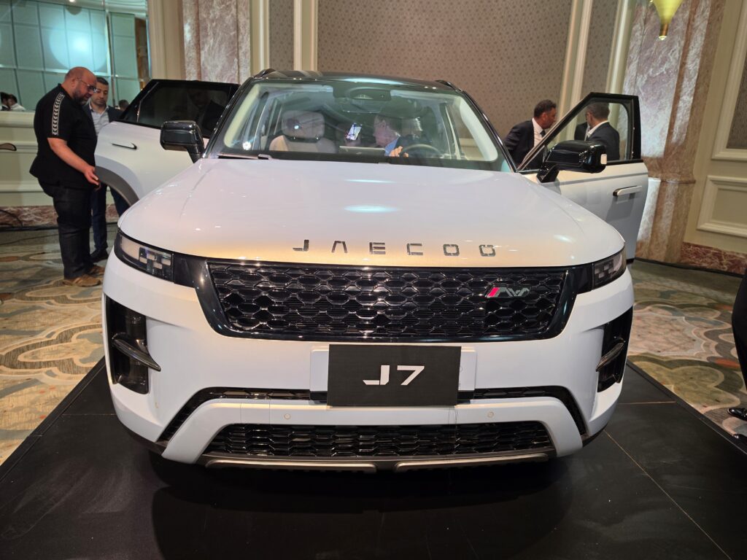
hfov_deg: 73.9
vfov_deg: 58.9
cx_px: 374
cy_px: 280
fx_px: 496
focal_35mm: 23
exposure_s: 1/100
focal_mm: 6.5
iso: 80
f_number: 1.4
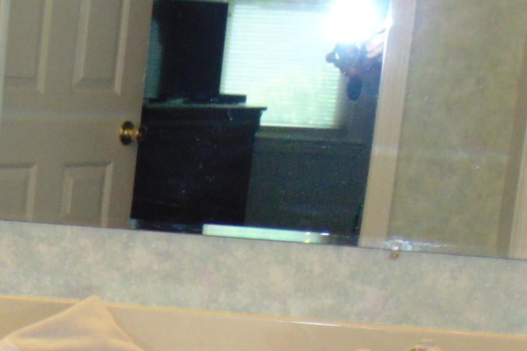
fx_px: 2049
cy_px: 596
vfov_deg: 9.4
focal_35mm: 140
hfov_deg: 14.1
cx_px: -146
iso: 200
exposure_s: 1/60
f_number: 3.3
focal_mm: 6.9
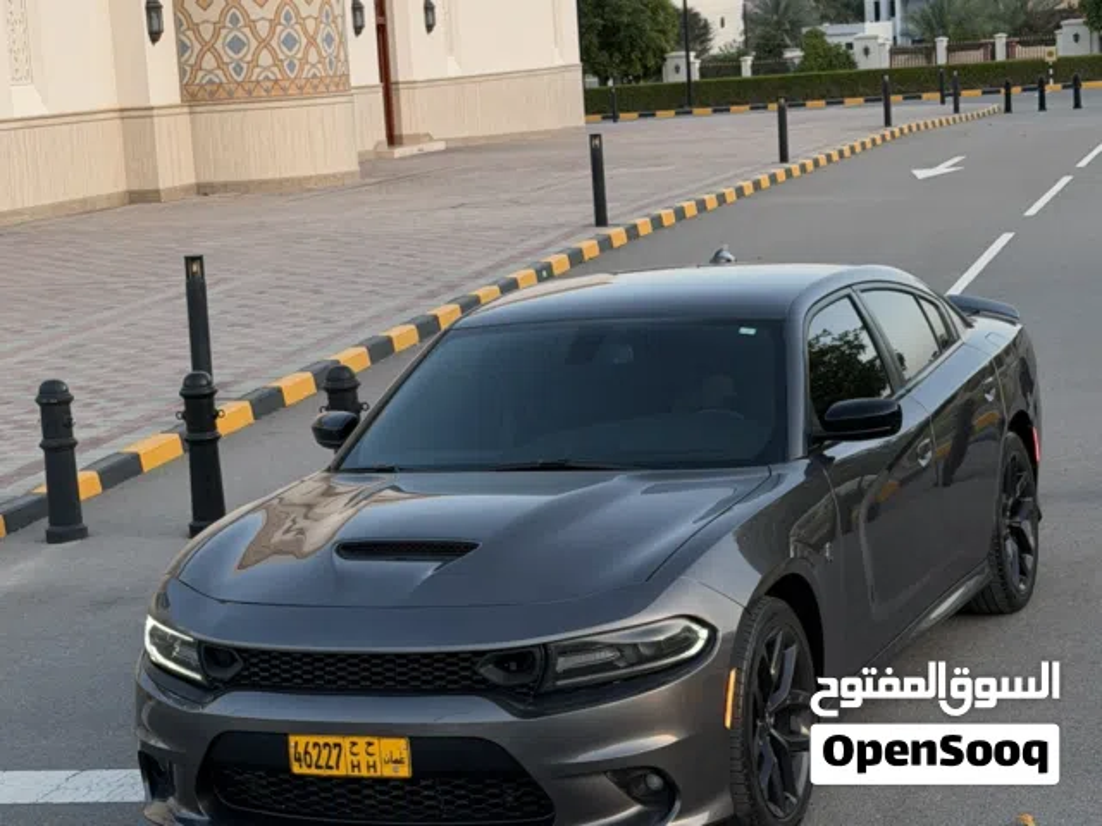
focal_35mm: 48
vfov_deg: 30.3
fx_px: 1528
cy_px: 413
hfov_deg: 39.7
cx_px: 551
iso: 64
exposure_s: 1/425
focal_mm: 6.76
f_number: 1.78
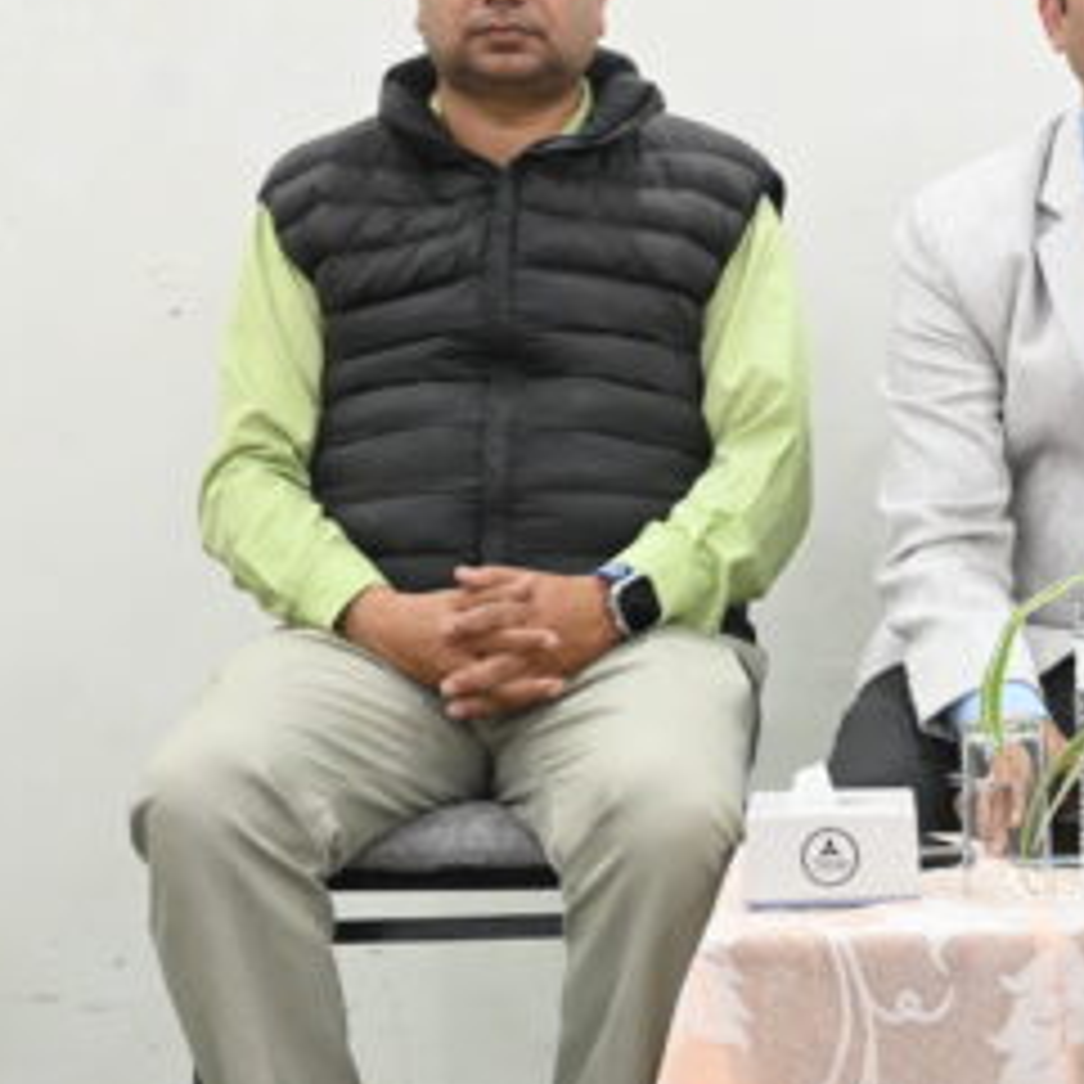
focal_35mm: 114
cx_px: 1111
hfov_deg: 15.0
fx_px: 4035
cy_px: 389
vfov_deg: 15.3
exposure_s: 1/60
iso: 4500
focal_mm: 43
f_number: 6
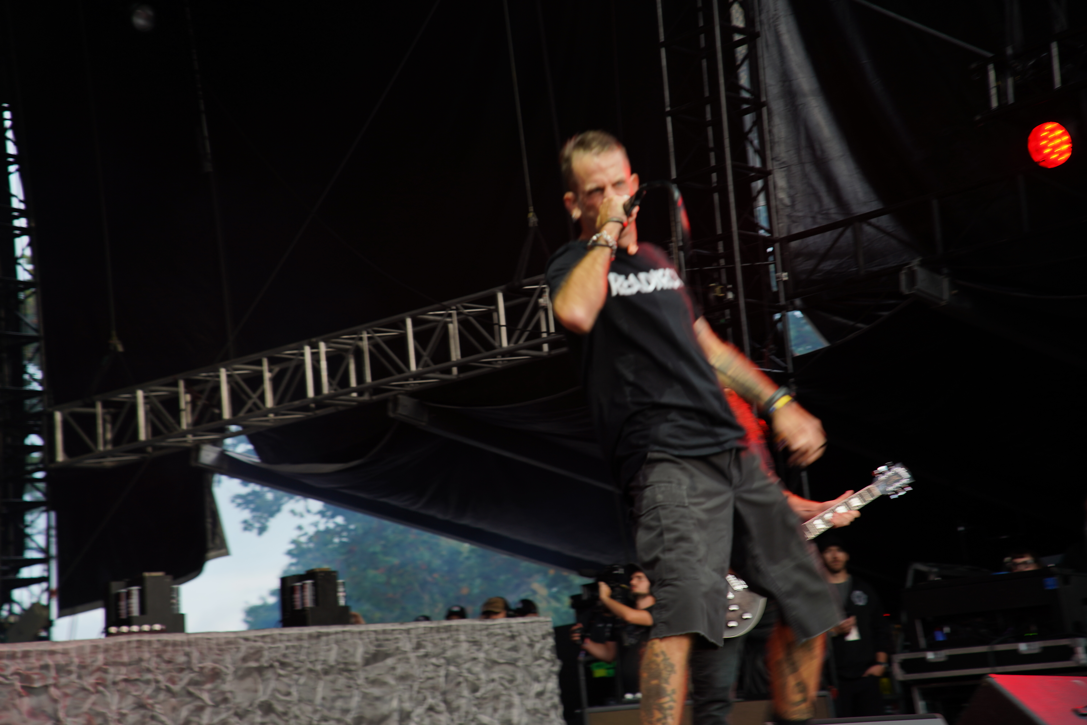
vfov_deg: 17.5
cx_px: 544
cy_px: 362
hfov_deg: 26.0
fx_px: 2355
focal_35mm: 78
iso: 100
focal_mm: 78
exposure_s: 1/40
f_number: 4.5
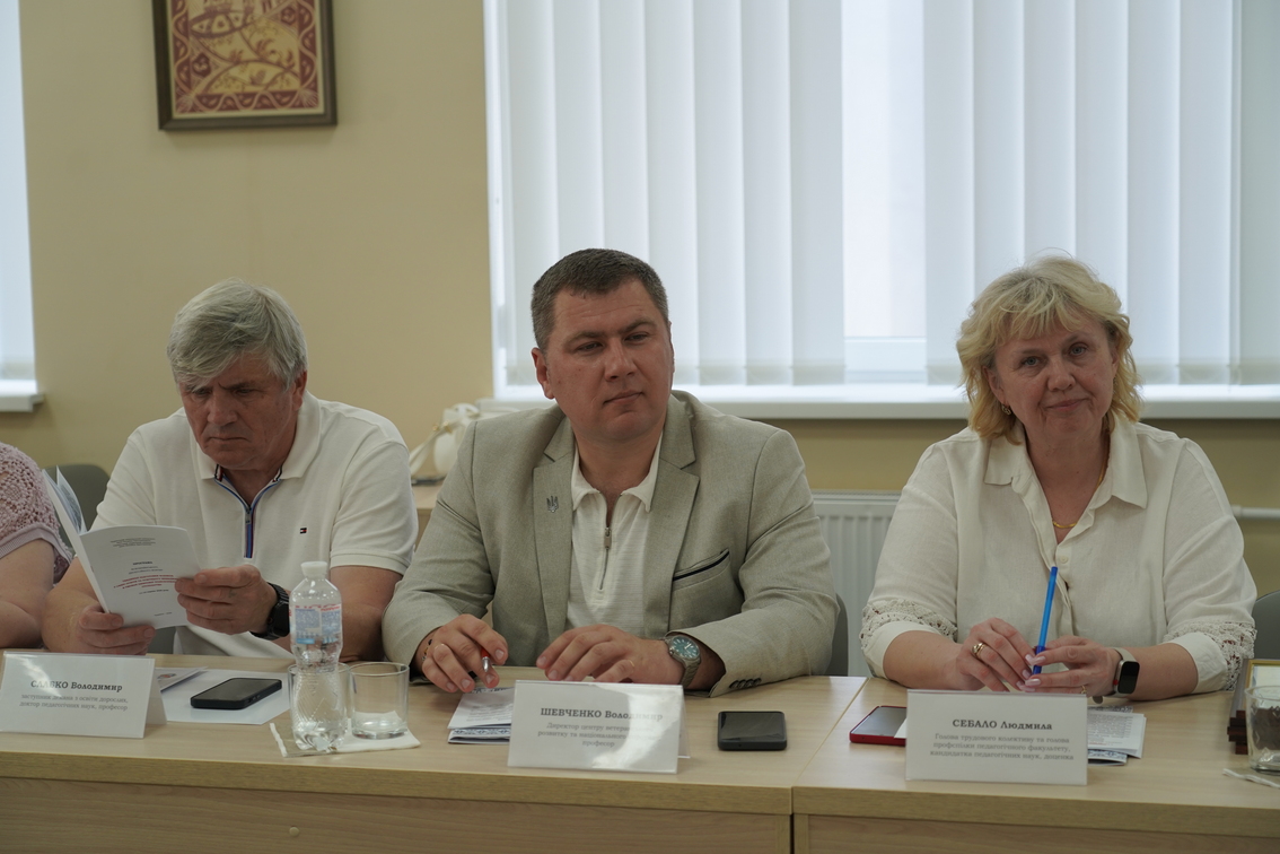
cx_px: 632
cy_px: 425
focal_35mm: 65
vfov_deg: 20.9
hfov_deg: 31.0
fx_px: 2311
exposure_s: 1/160
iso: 400
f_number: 4
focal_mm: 64
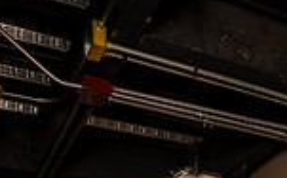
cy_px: 413
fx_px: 570
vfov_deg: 13.5
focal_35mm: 73
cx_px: 184
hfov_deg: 28.1
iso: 100
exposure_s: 1/250
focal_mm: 24
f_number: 7.1
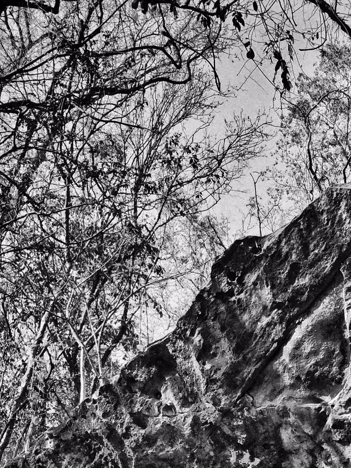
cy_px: 388
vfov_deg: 29.9
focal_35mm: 63
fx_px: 852
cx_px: 304
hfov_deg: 22.8
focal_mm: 4.15
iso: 32
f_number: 2.2
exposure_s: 1/732
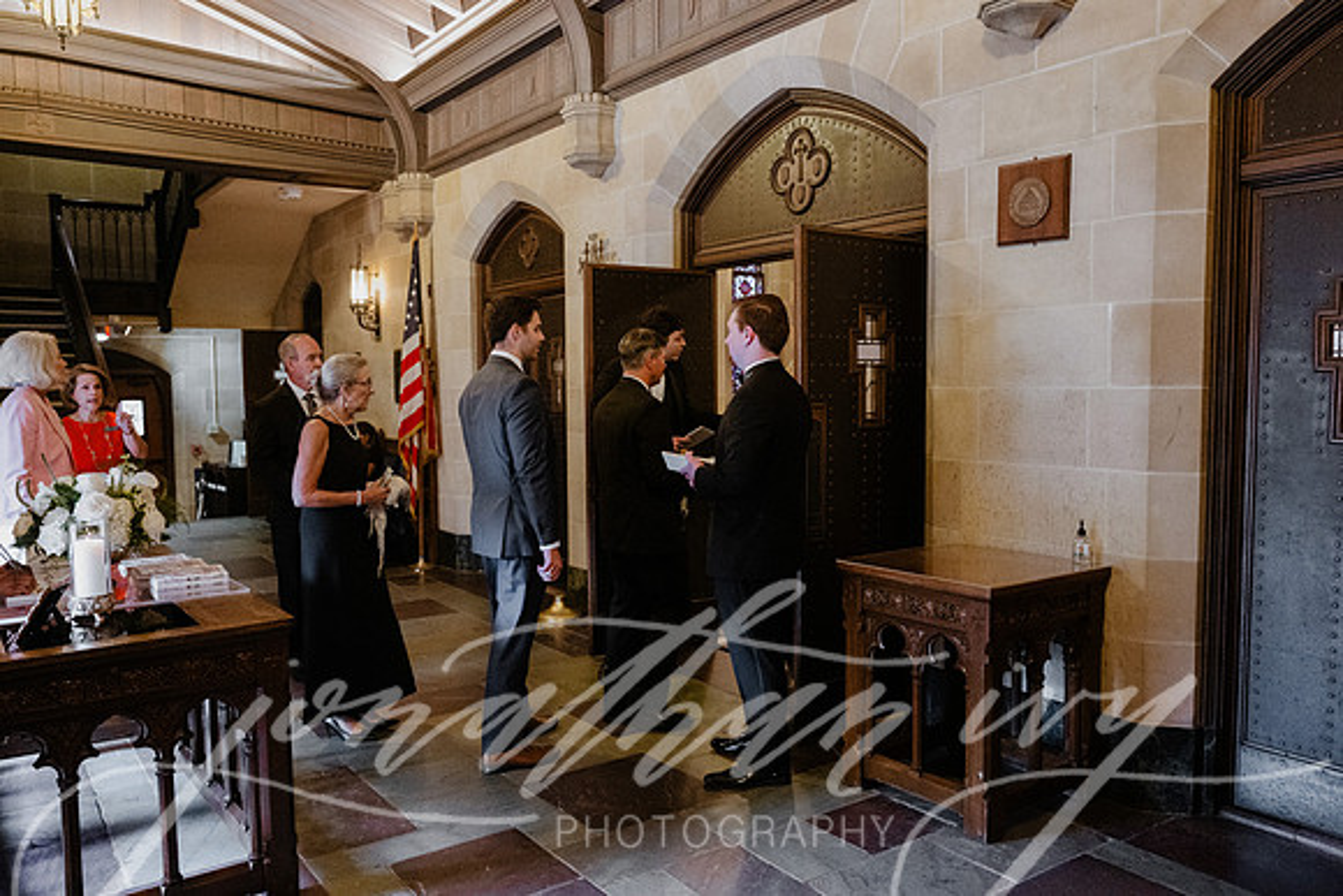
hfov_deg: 65.5
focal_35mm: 28
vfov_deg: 46.4
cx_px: 672
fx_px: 1045
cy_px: 448
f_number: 2.8
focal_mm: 28
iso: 8000
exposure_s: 1/125
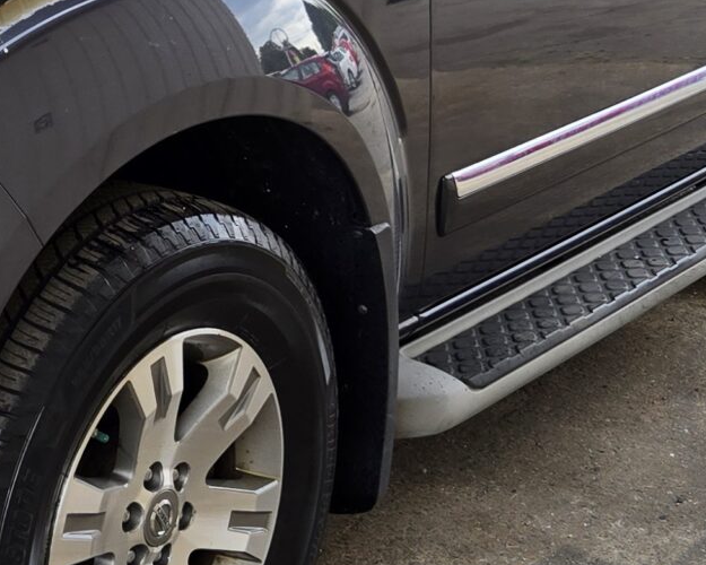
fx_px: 1922
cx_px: 82
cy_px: 195
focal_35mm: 92
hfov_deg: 20.4
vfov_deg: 16.7
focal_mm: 5.4
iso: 40
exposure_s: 1/180
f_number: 1.8
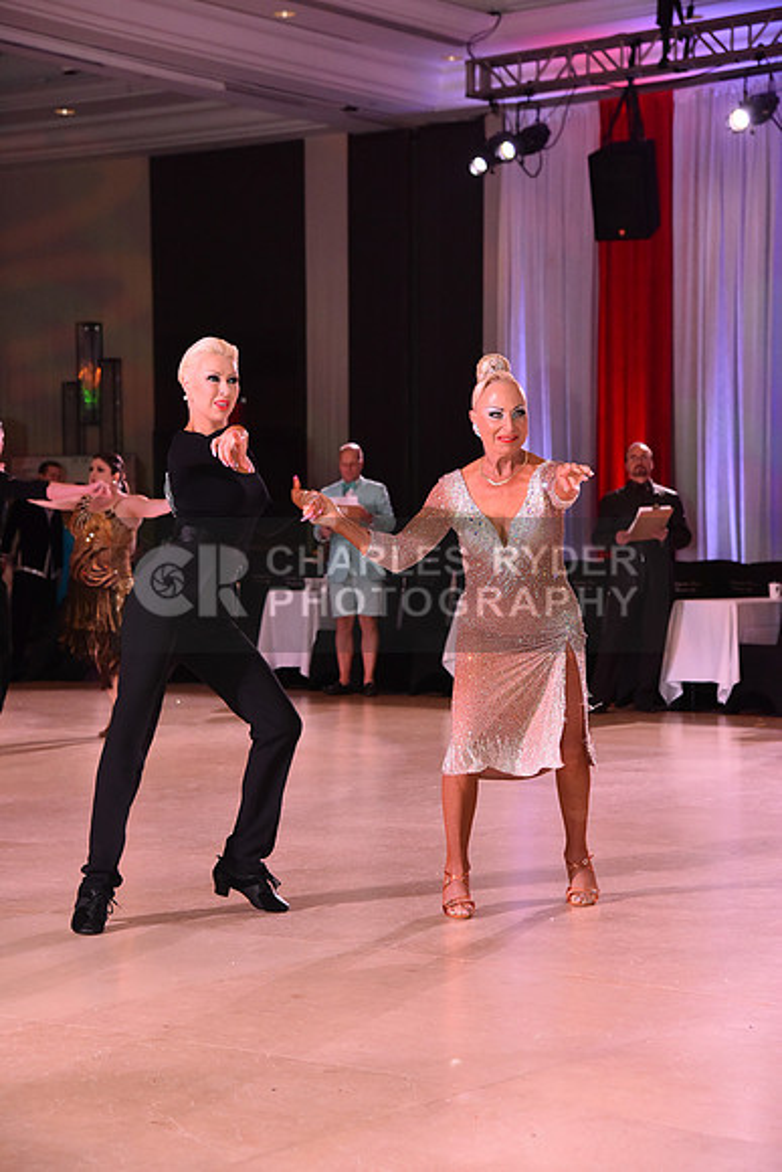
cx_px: 391
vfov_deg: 23.9
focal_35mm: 85
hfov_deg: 16.1
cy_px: 586
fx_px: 2768
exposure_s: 1/320
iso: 2500
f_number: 5.6
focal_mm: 85
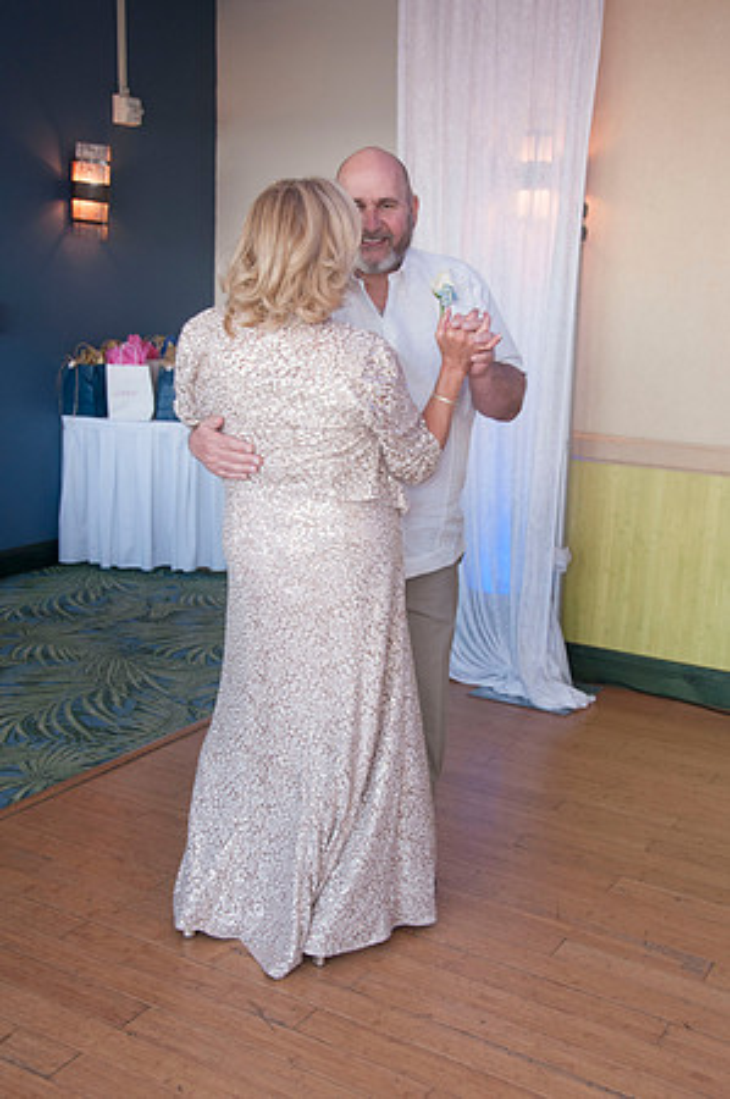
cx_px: 365
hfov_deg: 32.9
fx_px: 1235
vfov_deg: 48.0
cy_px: 550
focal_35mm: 40
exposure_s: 1/60
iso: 400
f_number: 5.6
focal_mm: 27
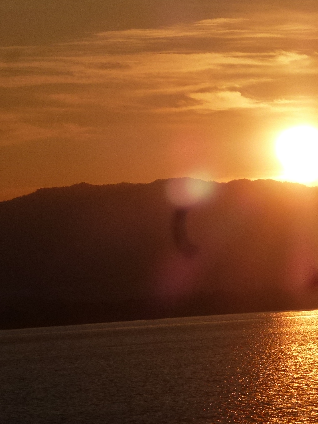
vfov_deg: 7.4
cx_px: 241
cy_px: 179
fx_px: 3269
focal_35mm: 267
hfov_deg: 5.6
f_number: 6.3
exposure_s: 1/2500
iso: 160
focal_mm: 27.7
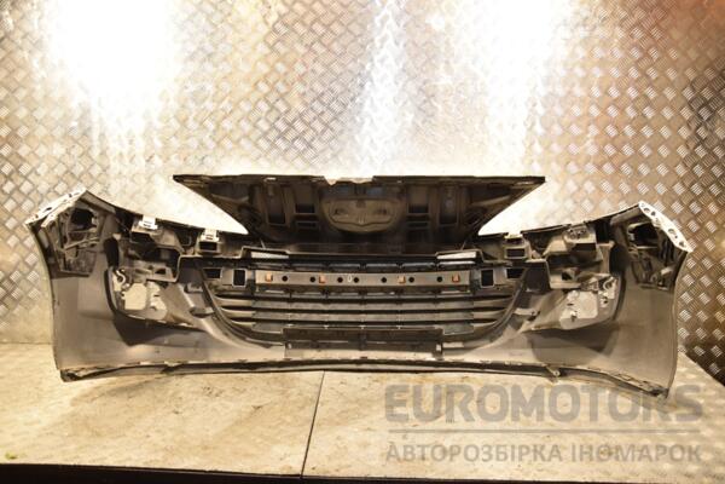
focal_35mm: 33
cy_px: 242
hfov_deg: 57.2
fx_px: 665
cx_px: 362
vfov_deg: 40.0
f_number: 5
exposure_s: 1/160
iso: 800
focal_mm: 22
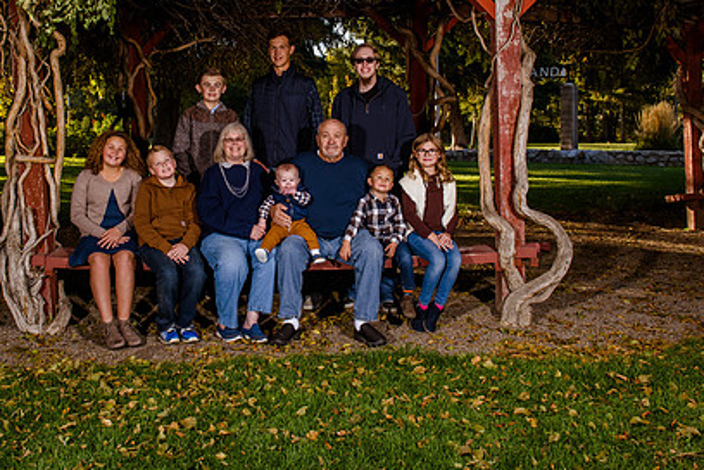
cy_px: 146
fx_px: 723
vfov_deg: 35.5
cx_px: 278
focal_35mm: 37
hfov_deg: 51.5
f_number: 8
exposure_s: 1/200
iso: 500
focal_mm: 26
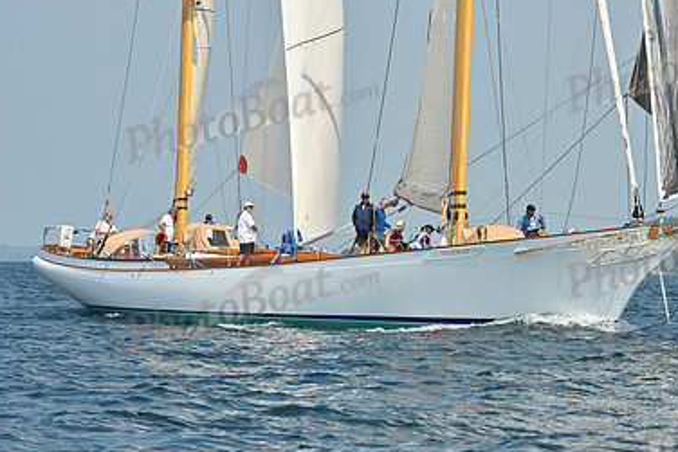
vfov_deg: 5.6
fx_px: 4653
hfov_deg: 8.3
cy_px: 185
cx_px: 474
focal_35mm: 247
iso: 320
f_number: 10
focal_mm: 160
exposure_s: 1/1000
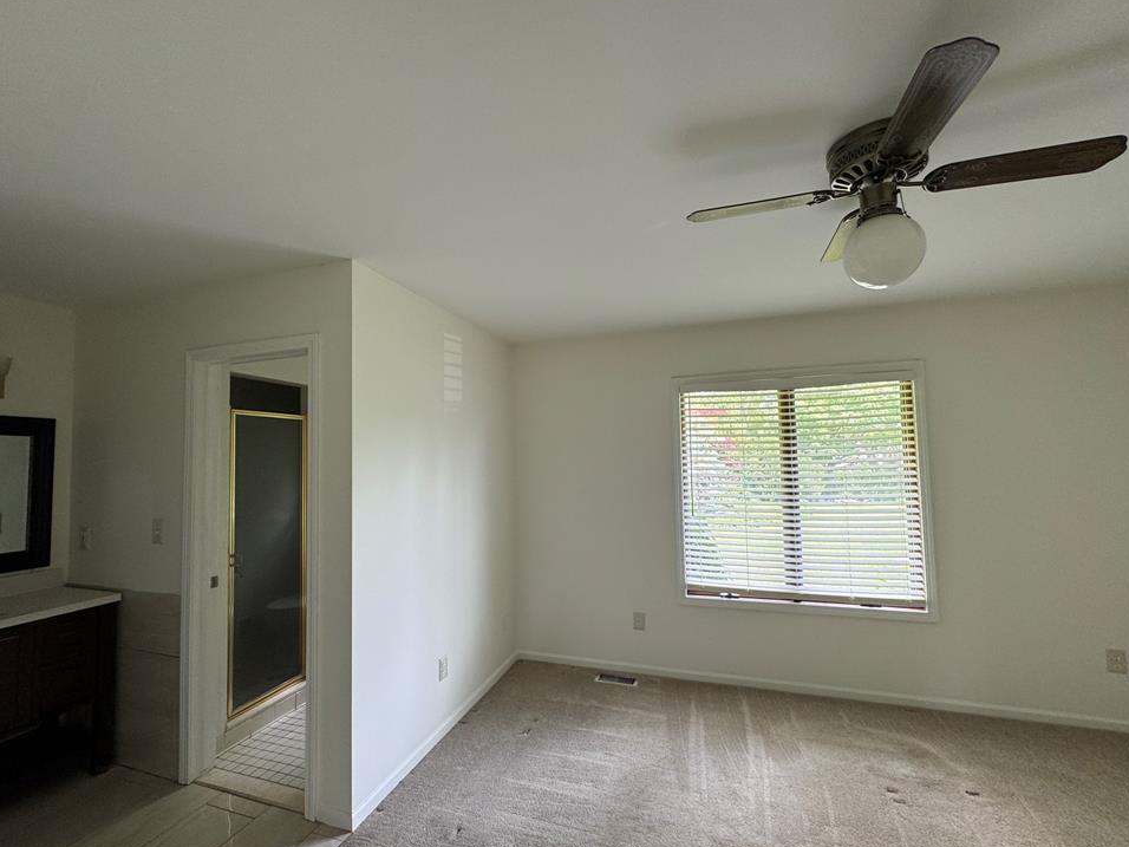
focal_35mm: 15
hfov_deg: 98.1
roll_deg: +1.0
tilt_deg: +3.5
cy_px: 437
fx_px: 489
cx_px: 548
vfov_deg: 81.7
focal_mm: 2.22
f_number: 2.2
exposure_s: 1/99
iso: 125
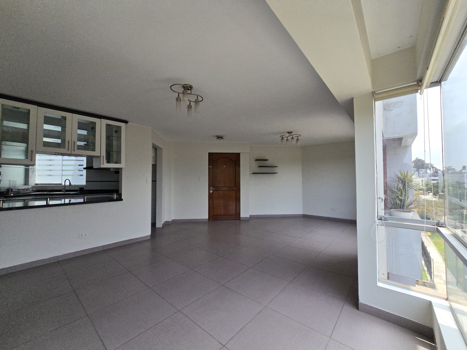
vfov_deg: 89.9
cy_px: 175
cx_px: 234
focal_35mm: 13
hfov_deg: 106.2
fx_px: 175
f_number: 2.2
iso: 50
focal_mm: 2.2
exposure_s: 1/569
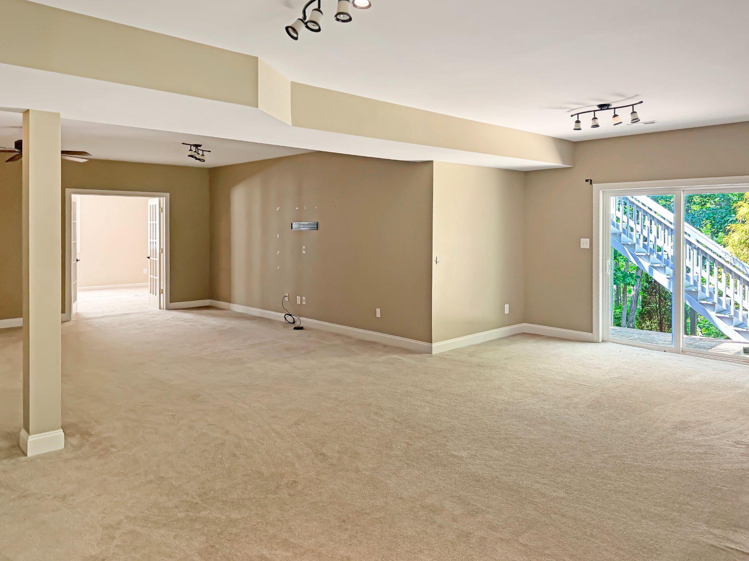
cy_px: 280
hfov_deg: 71.6
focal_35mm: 24
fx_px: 519
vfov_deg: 56.8
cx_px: 374
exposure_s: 1/120
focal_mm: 6.76
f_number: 1.78
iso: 160
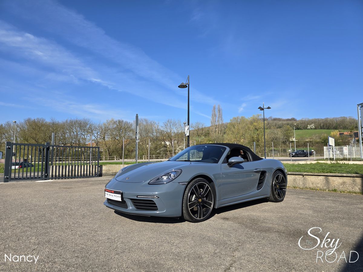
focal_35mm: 23
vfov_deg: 58.9
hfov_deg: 73.9
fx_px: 241
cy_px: 136
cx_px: 182
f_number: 1.7
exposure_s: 1/807
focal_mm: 6.3
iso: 12
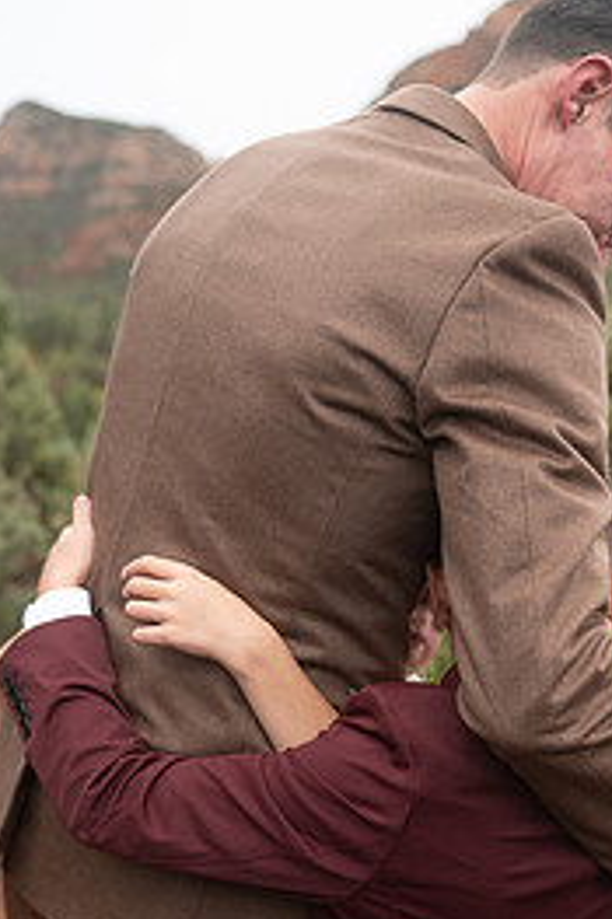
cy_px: 605
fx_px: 1353
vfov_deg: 37.2
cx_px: 337
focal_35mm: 53
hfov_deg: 25.5
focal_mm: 31
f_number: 3.2
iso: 640
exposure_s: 1/2000
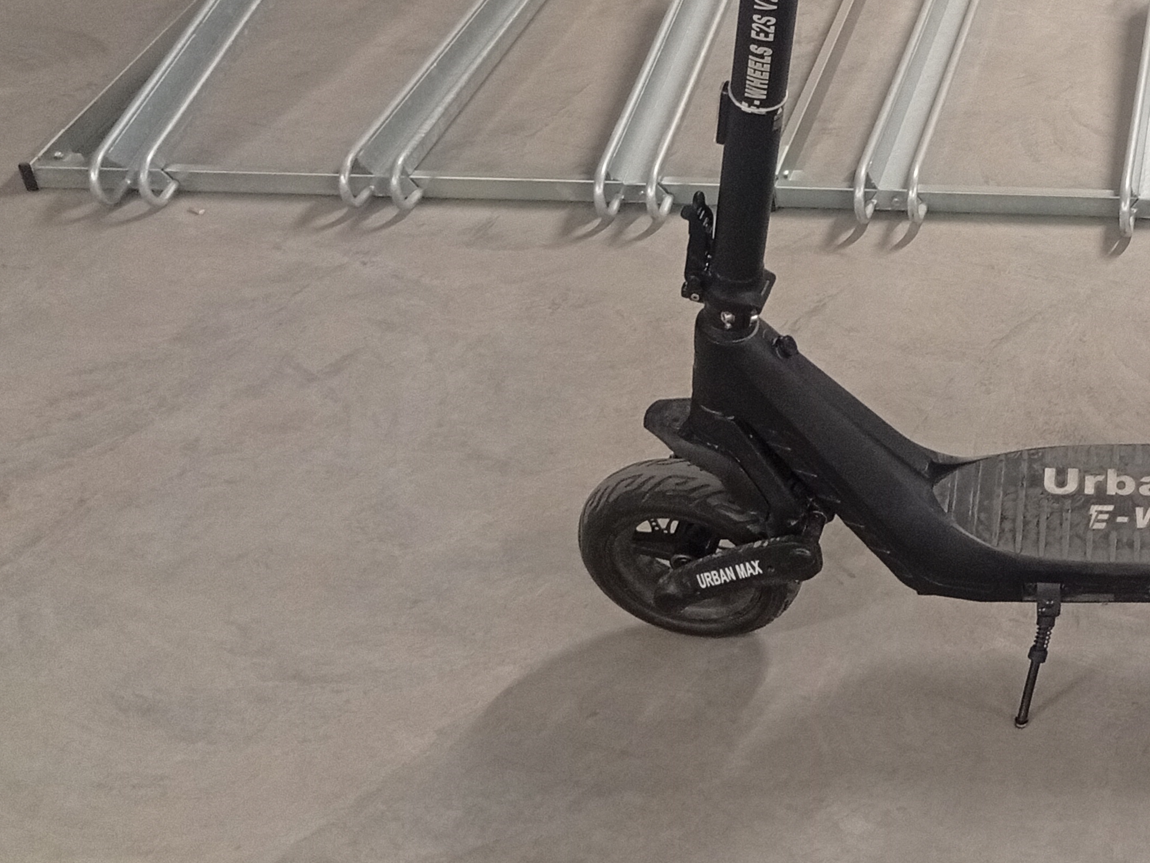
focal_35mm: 61
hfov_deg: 30.0
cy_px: 246
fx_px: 2027
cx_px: 1081
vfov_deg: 23.8
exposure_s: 1/33.3
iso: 427
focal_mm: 3.84
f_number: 1.8
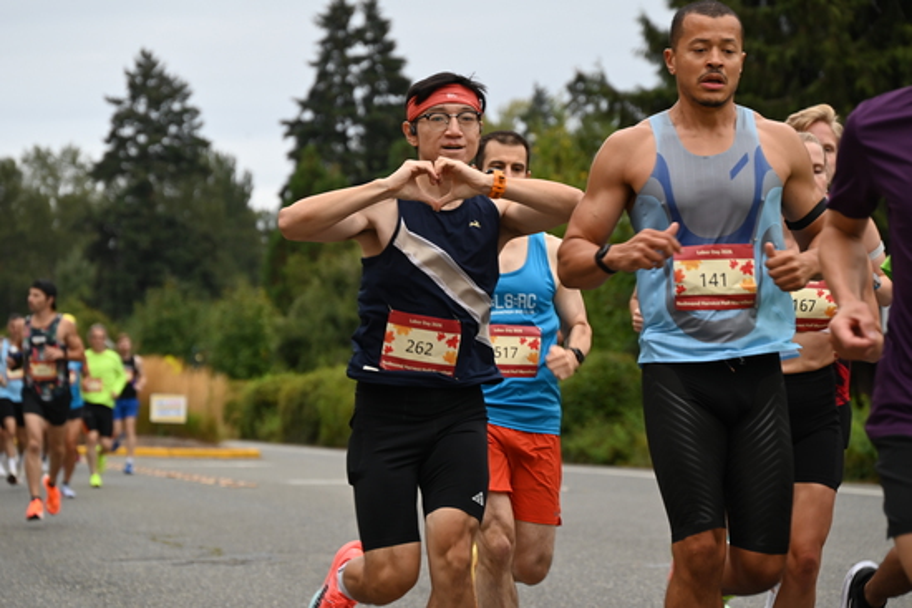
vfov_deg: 9.8
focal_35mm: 140
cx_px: 456
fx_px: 3547
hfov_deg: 14.6
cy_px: 304
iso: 720
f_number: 6.3
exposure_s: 1/250
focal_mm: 140
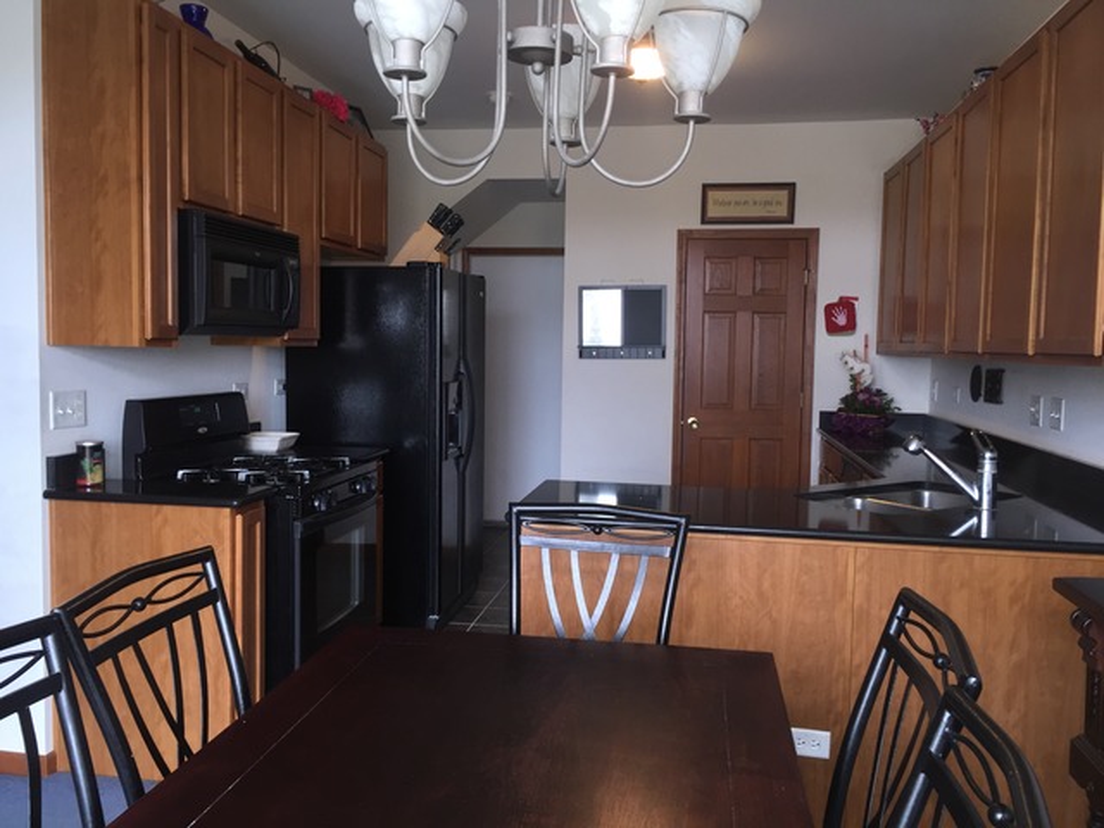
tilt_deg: -5.3
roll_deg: -1.5
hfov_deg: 61.7
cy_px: 414
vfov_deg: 48.2
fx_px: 925
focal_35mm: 29
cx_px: 552
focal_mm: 4.15
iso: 64
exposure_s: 1/30
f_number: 2.2
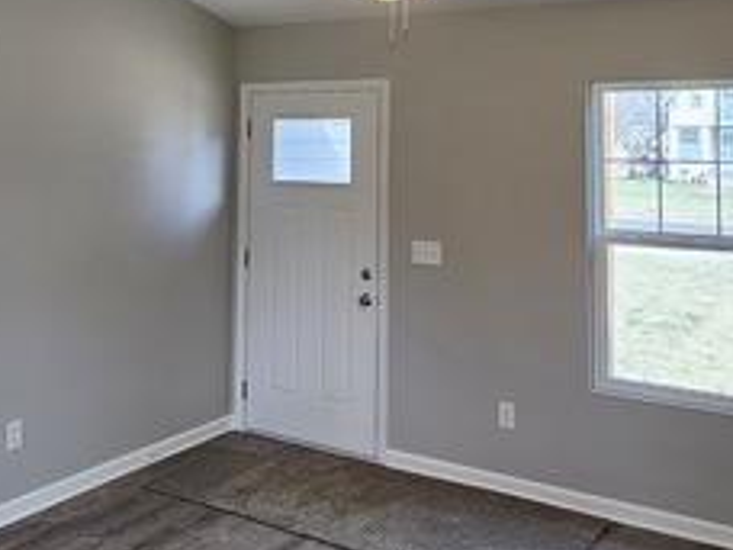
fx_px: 805
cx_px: 326
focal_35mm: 38
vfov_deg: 36.1
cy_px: 87
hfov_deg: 48.9
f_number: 2.2
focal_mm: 2.2
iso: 80
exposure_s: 1/60
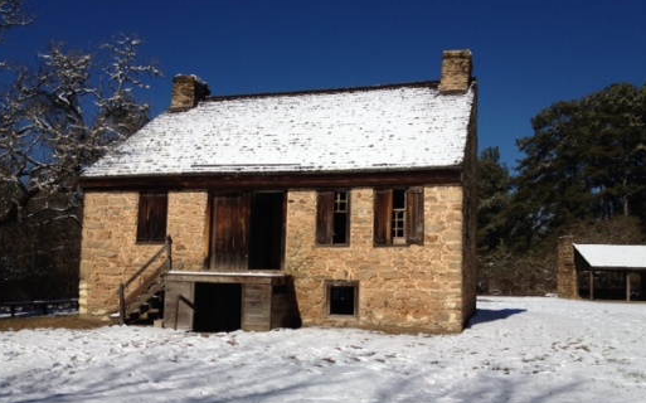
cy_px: 233
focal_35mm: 38
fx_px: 669
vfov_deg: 33.5
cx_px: 318
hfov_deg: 51.6
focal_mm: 4.28
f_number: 2.4
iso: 50
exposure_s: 1/4608
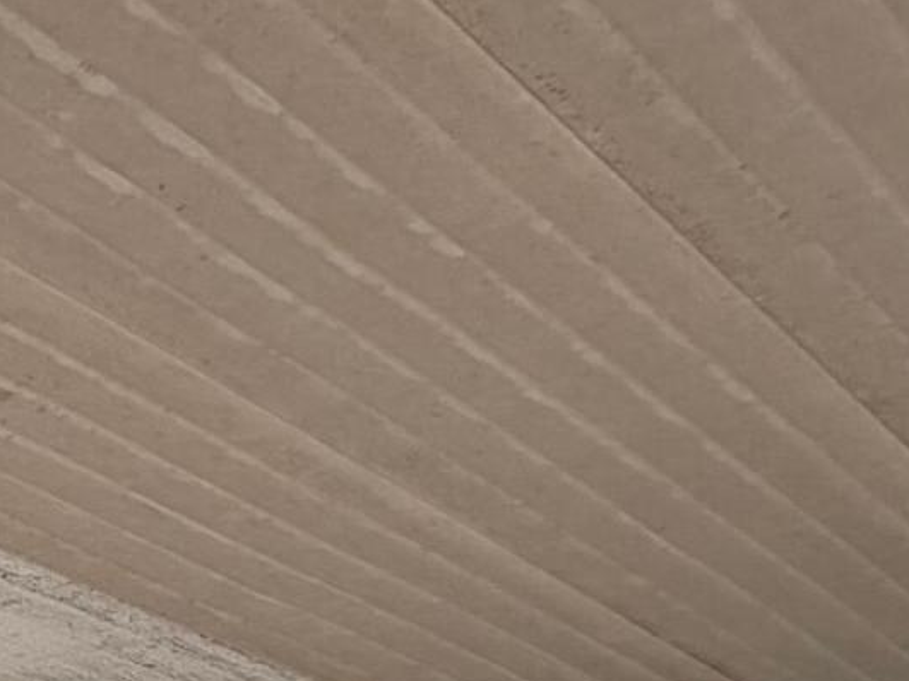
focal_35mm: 76
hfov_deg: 17.0
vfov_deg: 15.2
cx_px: -1019
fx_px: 1995
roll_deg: +1.5
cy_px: 1403
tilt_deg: -3.3
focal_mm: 2.22
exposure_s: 1/210
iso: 40
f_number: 2.2
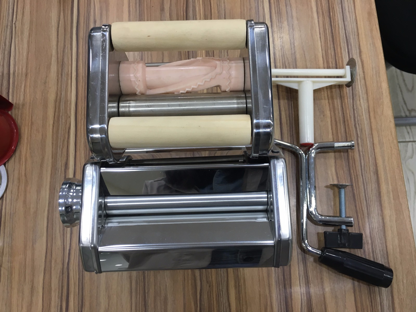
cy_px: 156
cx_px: 208
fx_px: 349
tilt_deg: -77.4
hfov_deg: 61.7
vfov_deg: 48.2
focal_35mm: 29
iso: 80
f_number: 2.2
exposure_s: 1/33
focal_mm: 4.15
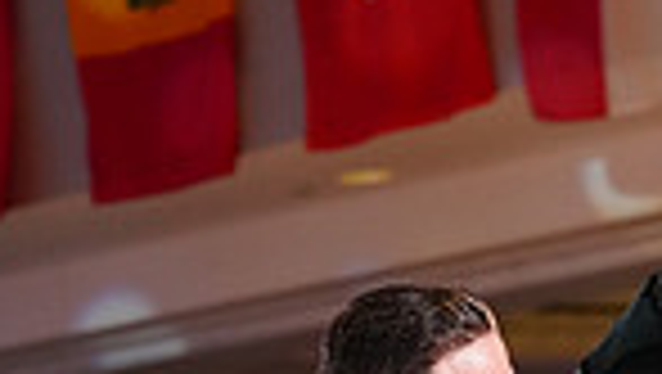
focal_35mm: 290
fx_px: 5095
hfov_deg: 7.4
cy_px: 960
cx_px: 781
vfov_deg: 4.1
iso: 3200
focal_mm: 70
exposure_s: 1/640
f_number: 2.8
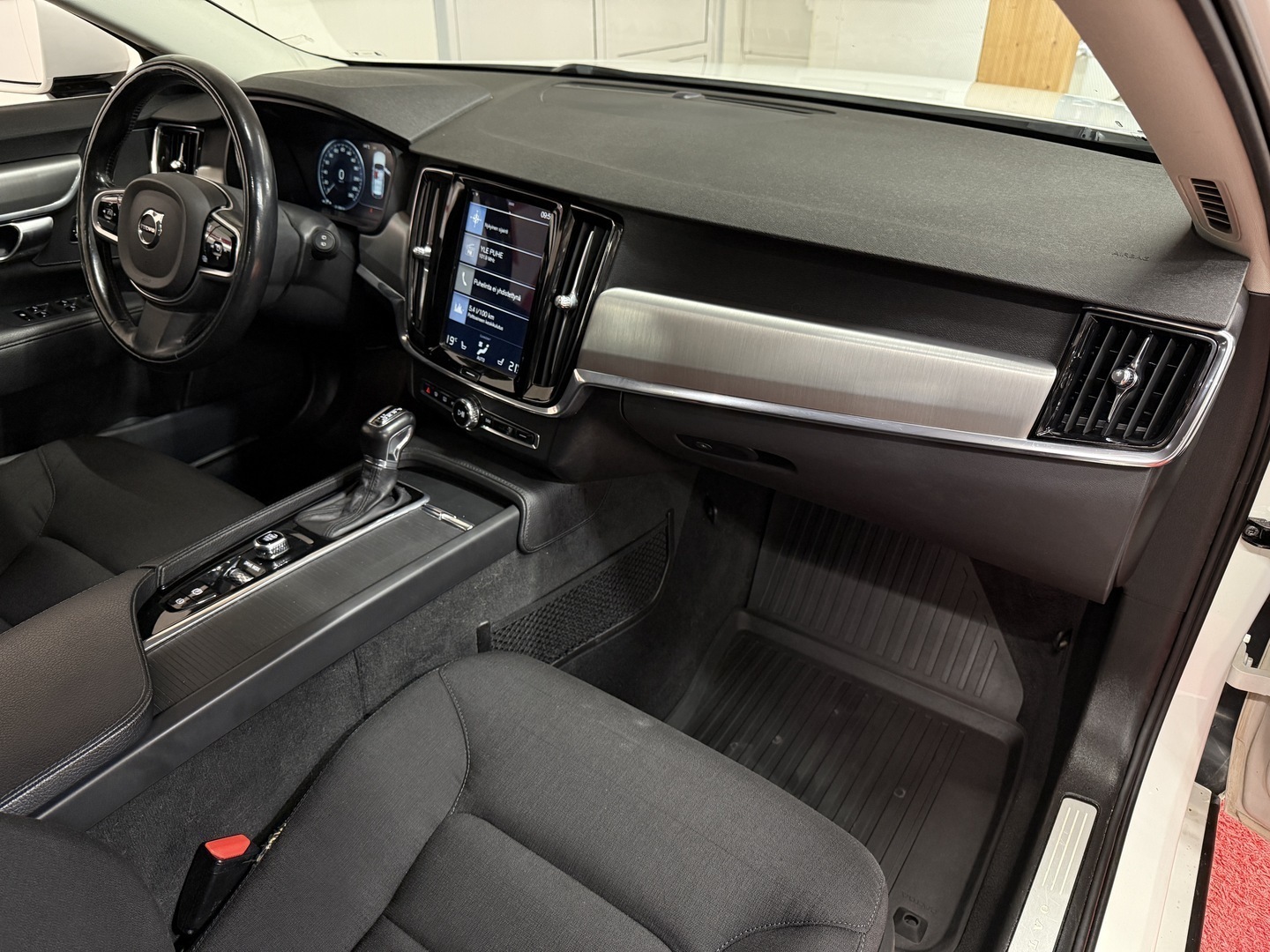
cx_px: 635
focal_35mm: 24
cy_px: 476
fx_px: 881
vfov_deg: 56.8
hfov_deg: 71.6
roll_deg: +0.1
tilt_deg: -31.3
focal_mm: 6.76
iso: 400
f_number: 1.78
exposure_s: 1/60
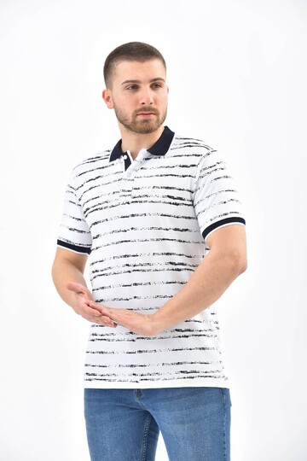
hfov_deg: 11.2
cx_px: 154
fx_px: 1560
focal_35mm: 122
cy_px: 230
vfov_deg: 16.8
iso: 100
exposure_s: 1/160
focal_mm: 122
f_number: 7.1
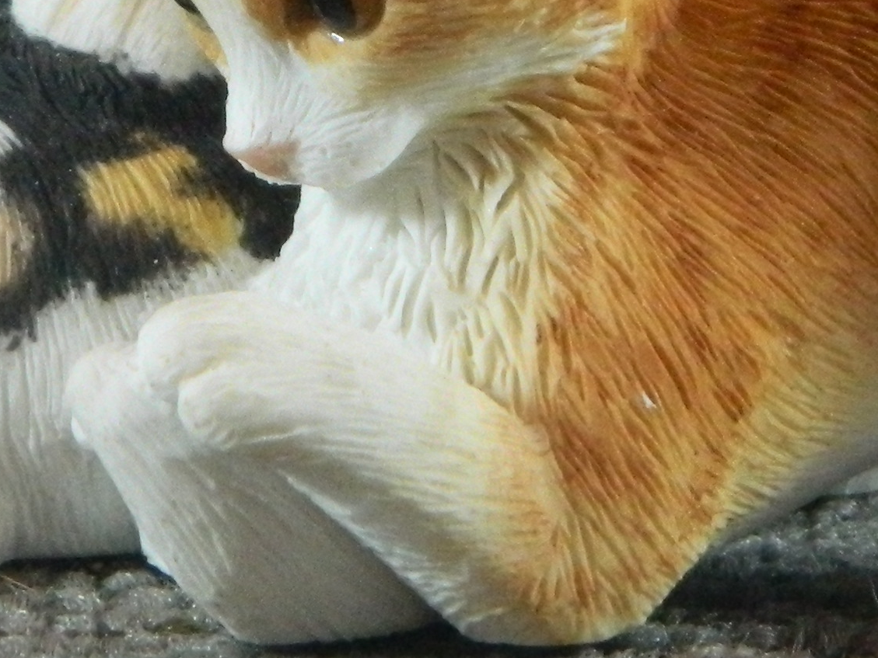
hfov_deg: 5.0
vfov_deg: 3.8
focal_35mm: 394
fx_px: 9994
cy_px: 57
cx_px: 276
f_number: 4.5
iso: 400
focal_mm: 18.6
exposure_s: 1/30
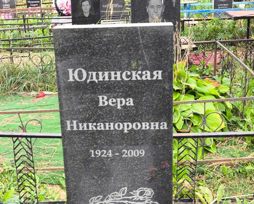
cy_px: 103
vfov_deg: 28.6
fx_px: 398
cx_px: 118
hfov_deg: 35.3
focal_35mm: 53
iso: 50
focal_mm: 4.71
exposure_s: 1/141
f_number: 1.7
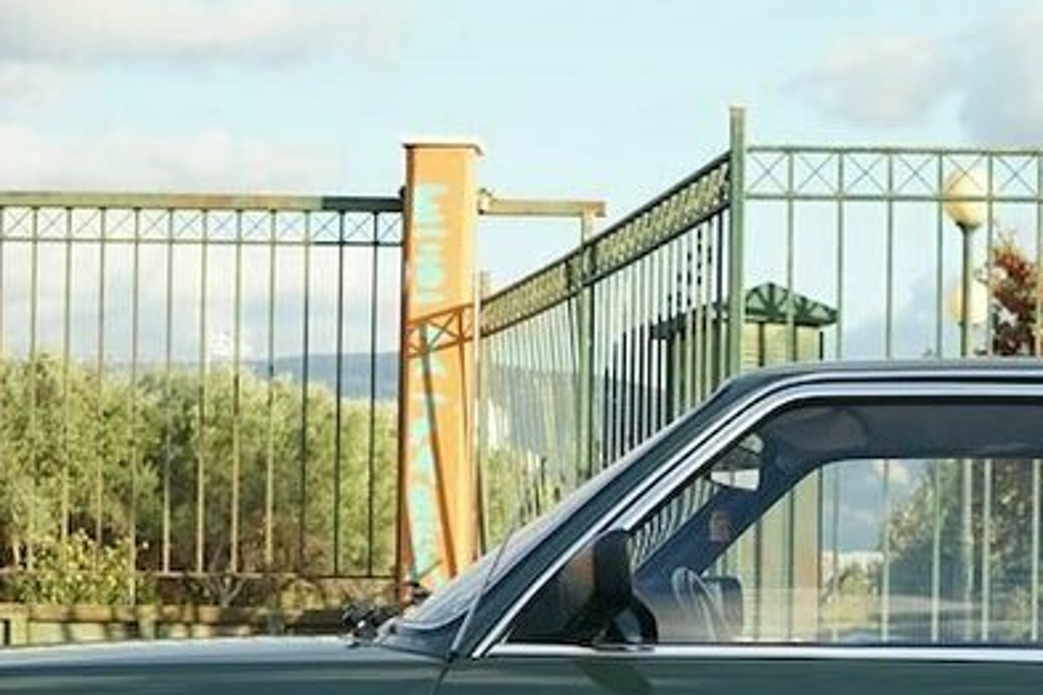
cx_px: 1016
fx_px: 3361
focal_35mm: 116
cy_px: 672
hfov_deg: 17.3
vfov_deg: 11.7
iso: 125
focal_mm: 38
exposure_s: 1/320
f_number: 4.5
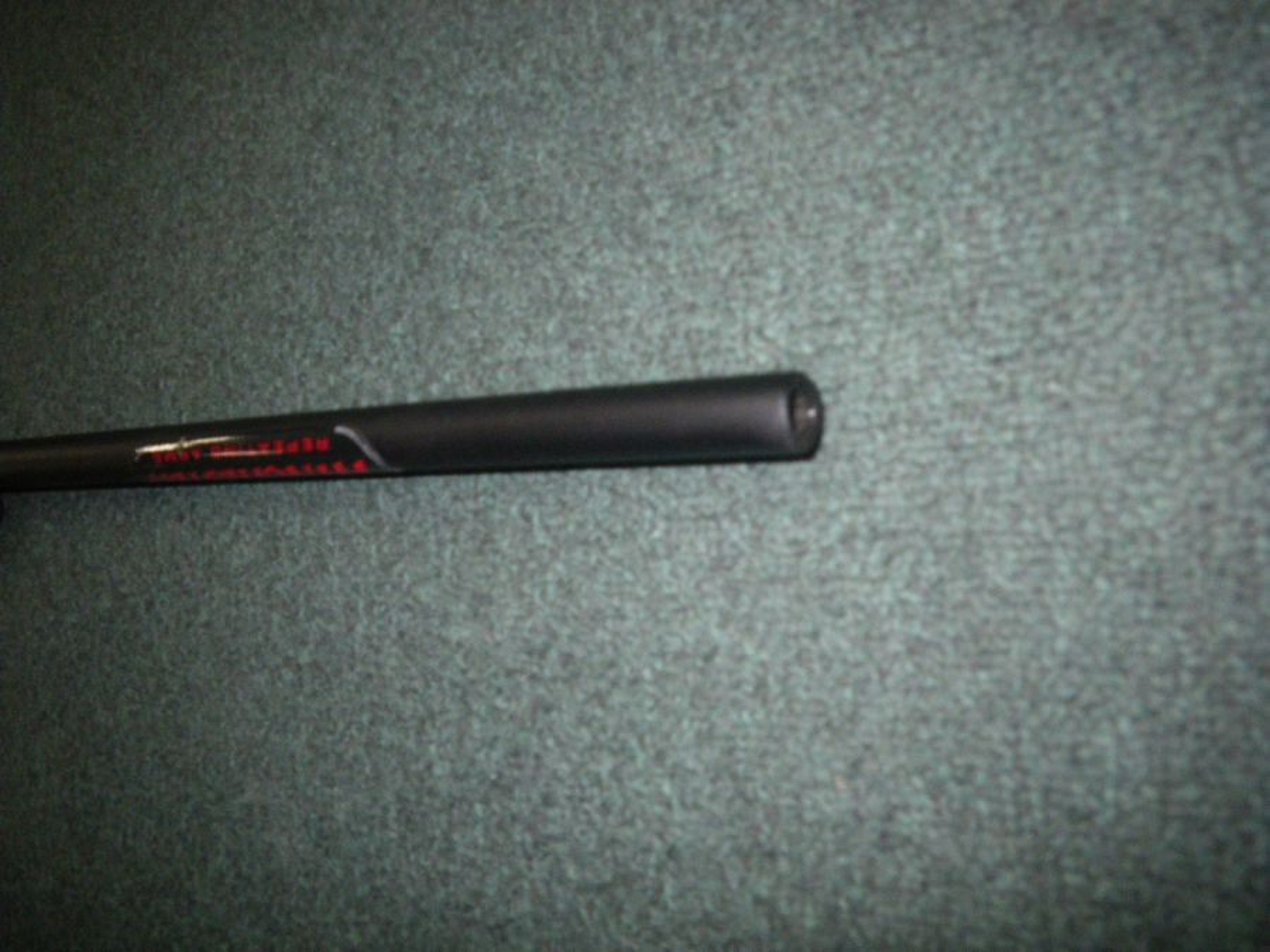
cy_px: 476
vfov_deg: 49.7
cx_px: 635
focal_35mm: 28
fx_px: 1027
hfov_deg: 63.4
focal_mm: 5
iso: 400
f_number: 3.5
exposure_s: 1/50
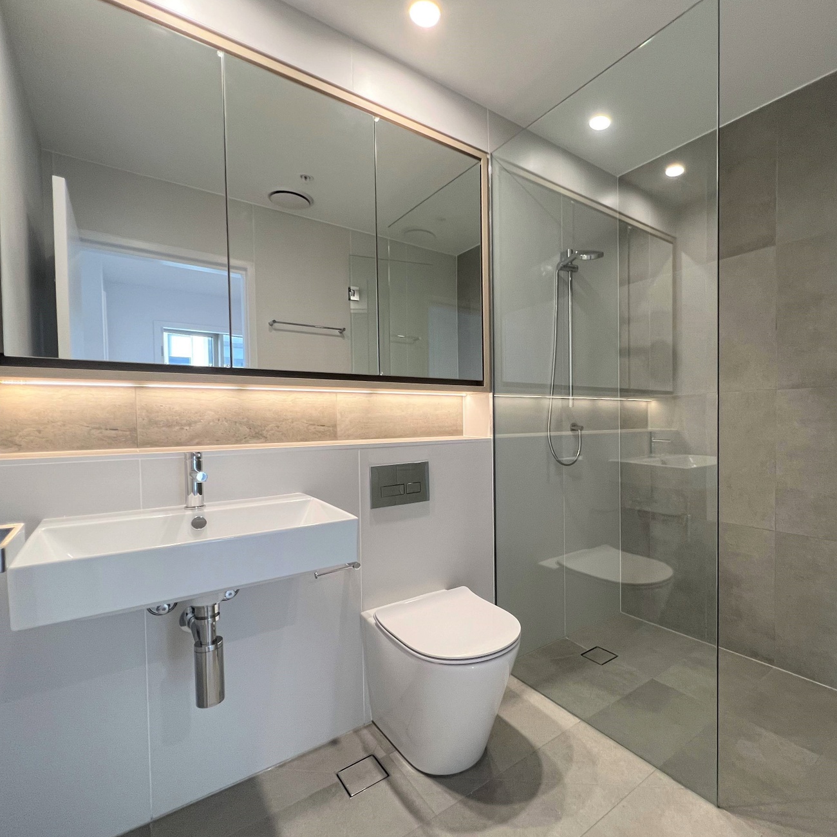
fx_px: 438
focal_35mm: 16
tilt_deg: -2.4
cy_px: 434
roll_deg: +0.6
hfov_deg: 86.3
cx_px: 505
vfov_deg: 87.4
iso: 160
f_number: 1.8
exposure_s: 1/100
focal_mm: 1.57
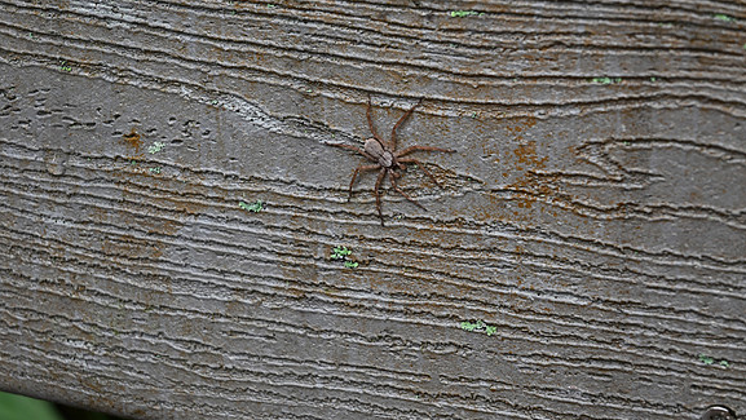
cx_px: 374
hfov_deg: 26.8
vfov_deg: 15.3
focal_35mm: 79
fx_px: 1563
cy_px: 228
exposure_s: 1/100
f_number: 6.3
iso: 500
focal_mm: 50
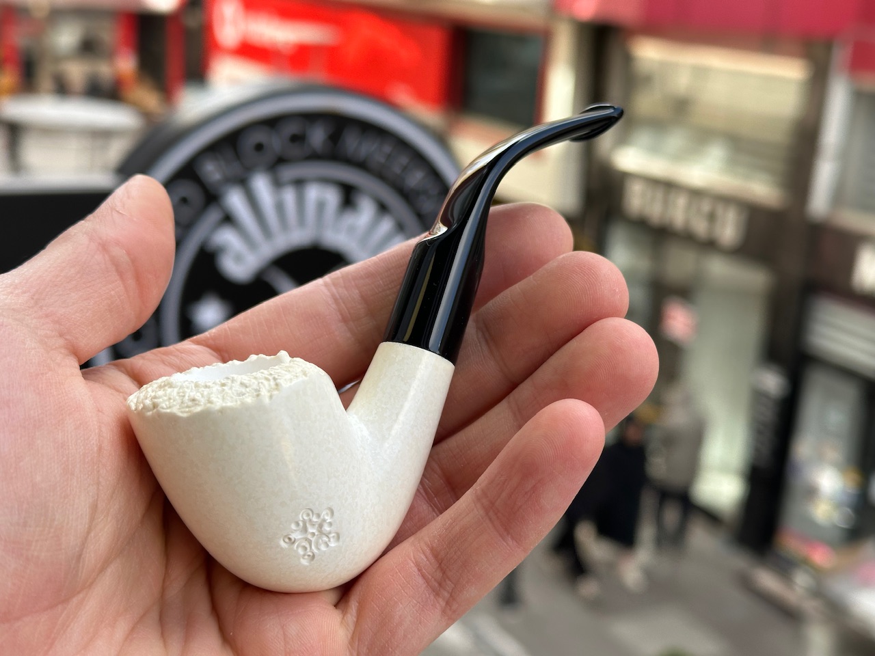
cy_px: 328
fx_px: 1213
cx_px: 438
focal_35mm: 48
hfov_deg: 39.7
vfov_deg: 30.3
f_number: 1.78
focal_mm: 6.86
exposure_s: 1/729
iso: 64
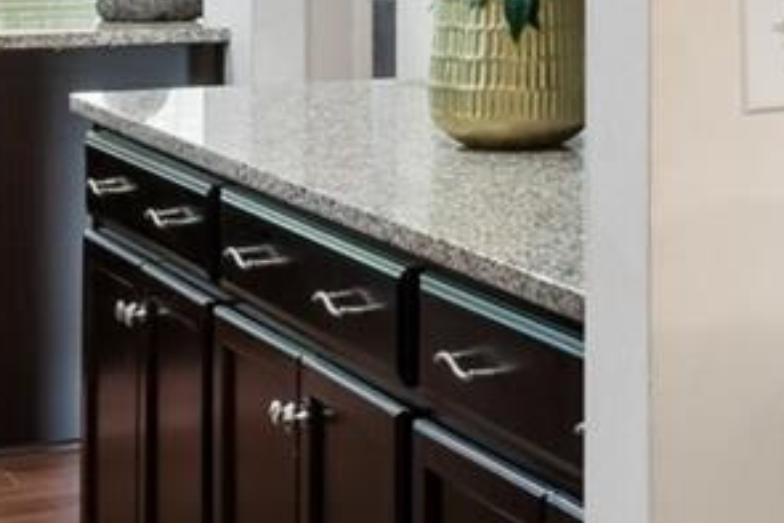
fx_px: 2418
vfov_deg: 12.1
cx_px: 856
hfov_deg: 17.8
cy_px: -86
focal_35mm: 111
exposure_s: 1/1.25
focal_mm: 16
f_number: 13
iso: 400
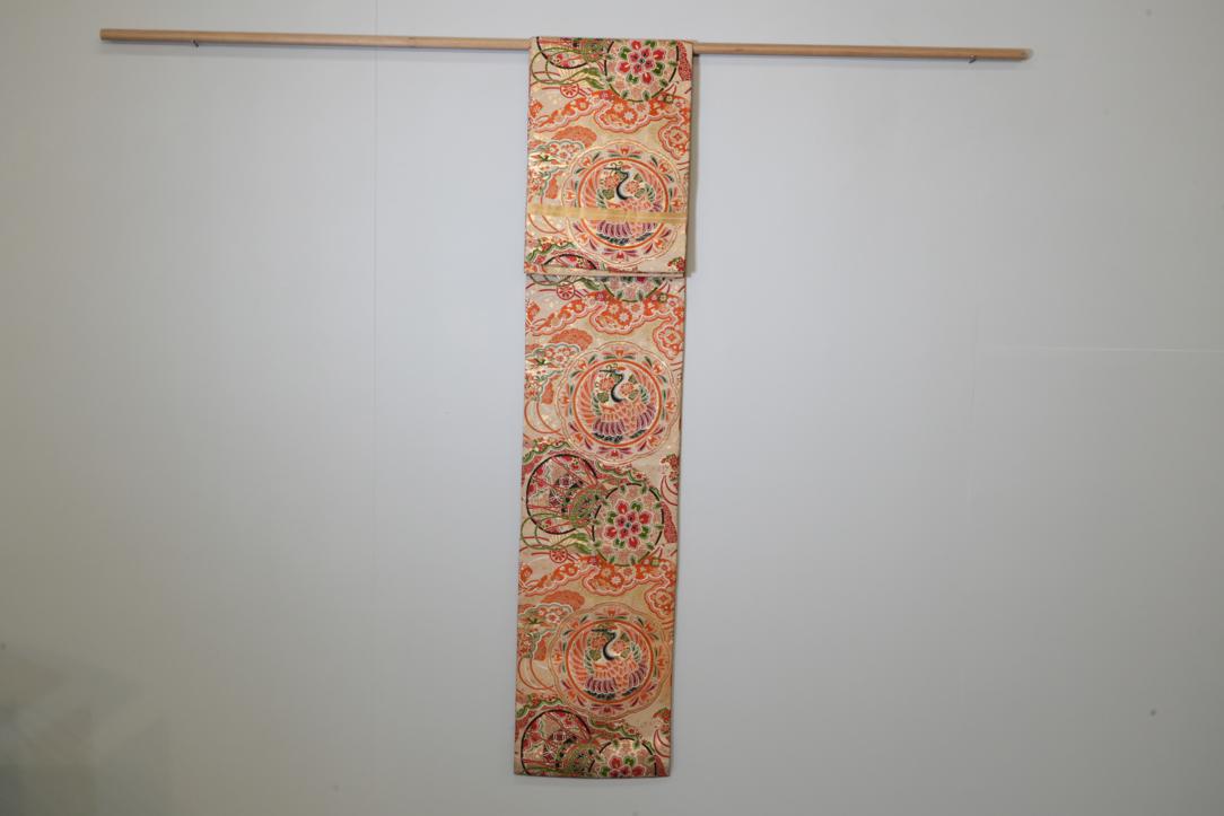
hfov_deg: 40.3
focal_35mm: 49
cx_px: 612
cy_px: 408
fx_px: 1666
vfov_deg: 27.5
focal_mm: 49
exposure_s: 1/30
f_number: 16
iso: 2000
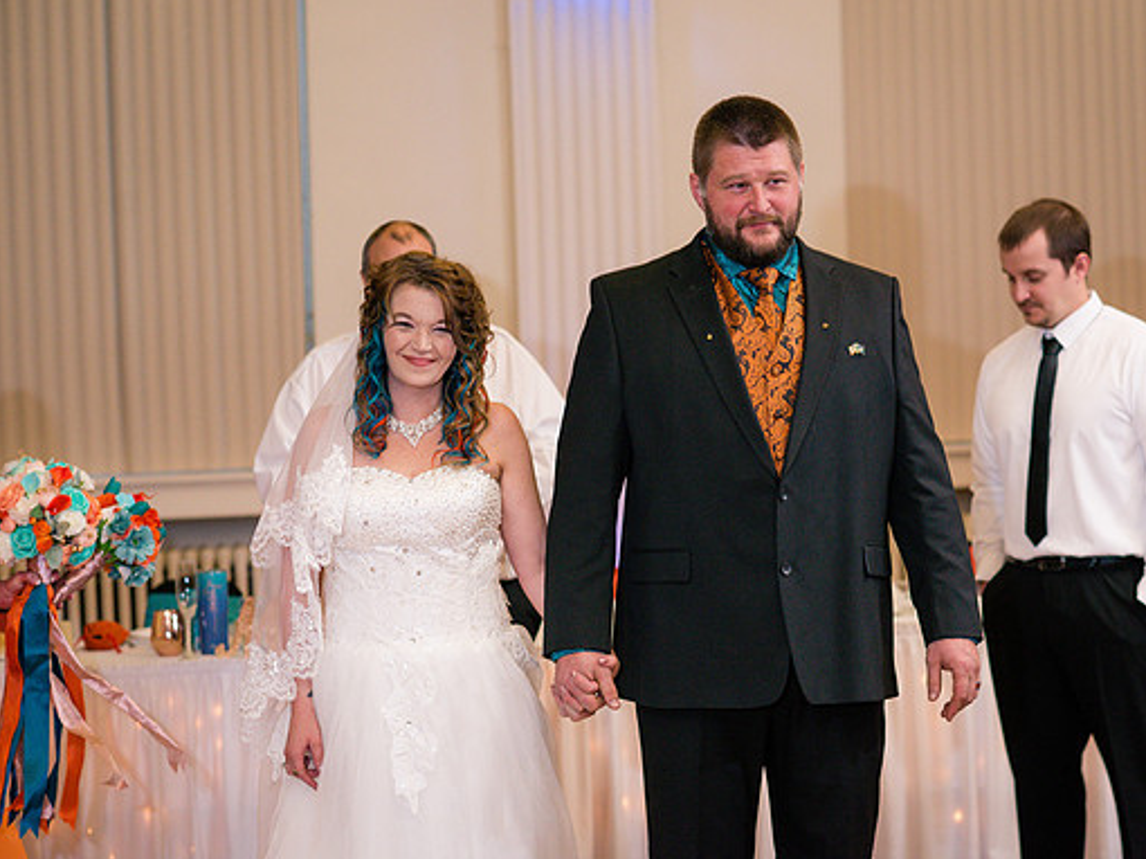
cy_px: 431
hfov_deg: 21.1
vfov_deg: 15.9
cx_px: 649
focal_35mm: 93
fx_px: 3077
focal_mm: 85
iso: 800
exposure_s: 1/200
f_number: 3.2
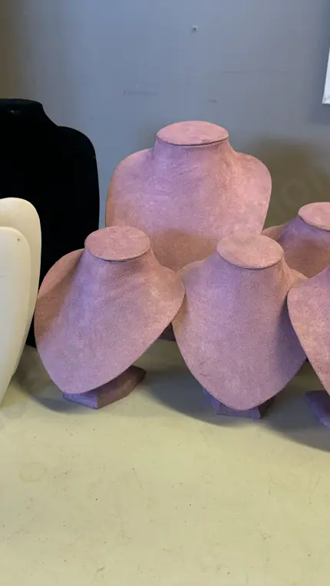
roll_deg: +0.3
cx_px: 160
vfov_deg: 56.6
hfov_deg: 33.7
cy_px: 293
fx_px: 545
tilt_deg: -25.4
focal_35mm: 35
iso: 125
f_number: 1.78
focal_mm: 6.86
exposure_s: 1/100
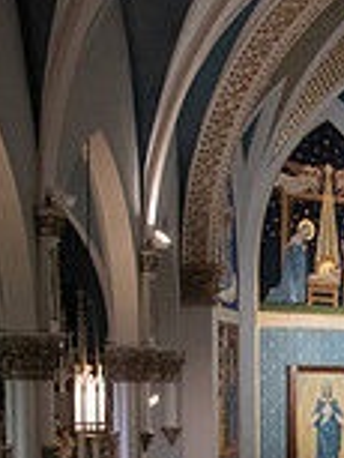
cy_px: 509
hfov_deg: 12.8
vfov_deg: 17.5
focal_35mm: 108
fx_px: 1429
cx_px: 558
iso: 4000
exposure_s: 1/100
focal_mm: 28
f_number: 10
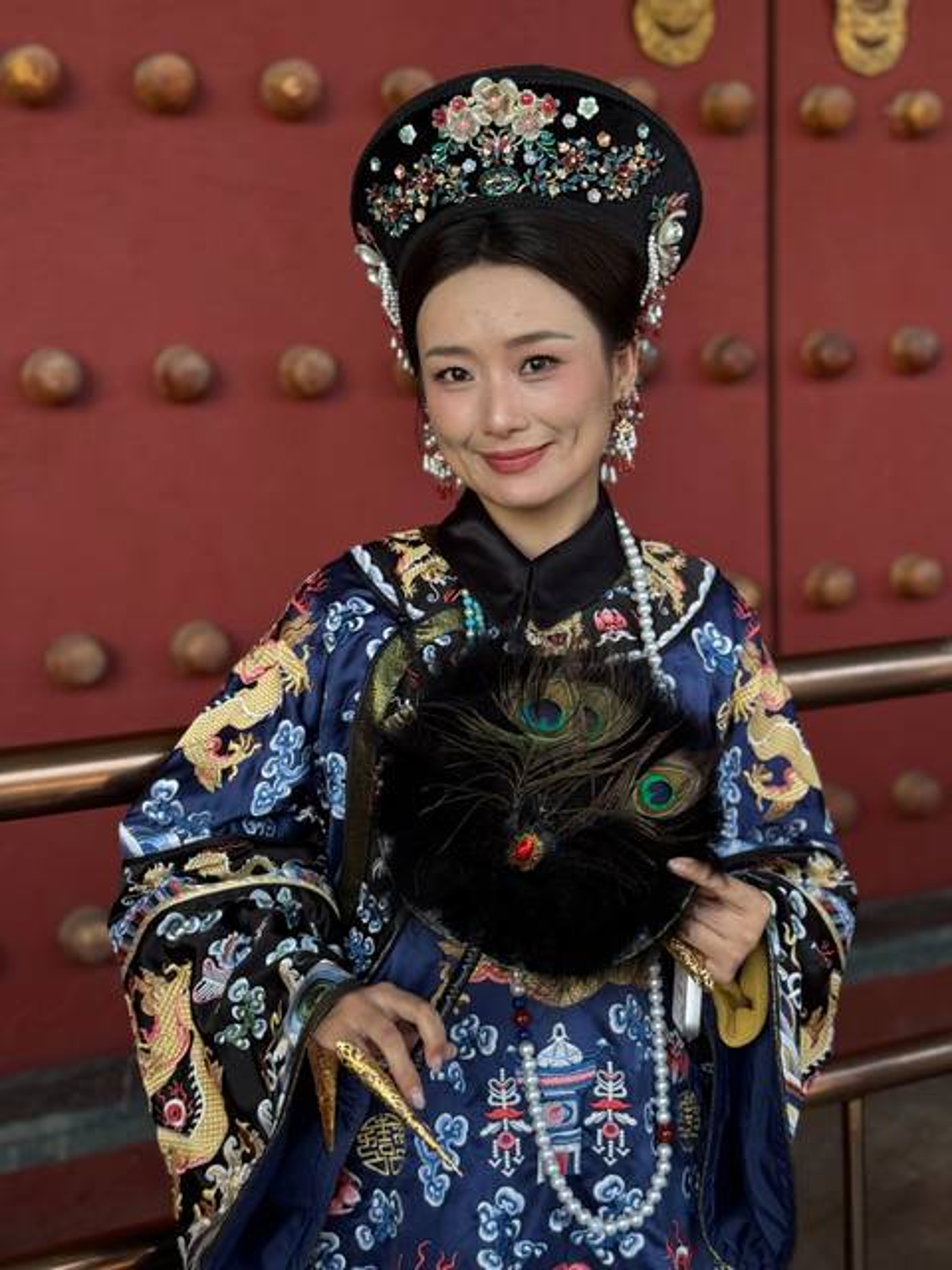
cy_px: 635
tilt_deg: -8.5
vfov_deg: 39.7
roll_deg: +2.8
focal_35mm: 48
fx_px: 1760
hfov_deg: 30.3
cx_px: 476
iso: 64
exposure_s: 1/522
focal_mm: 6.76
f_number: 1.78
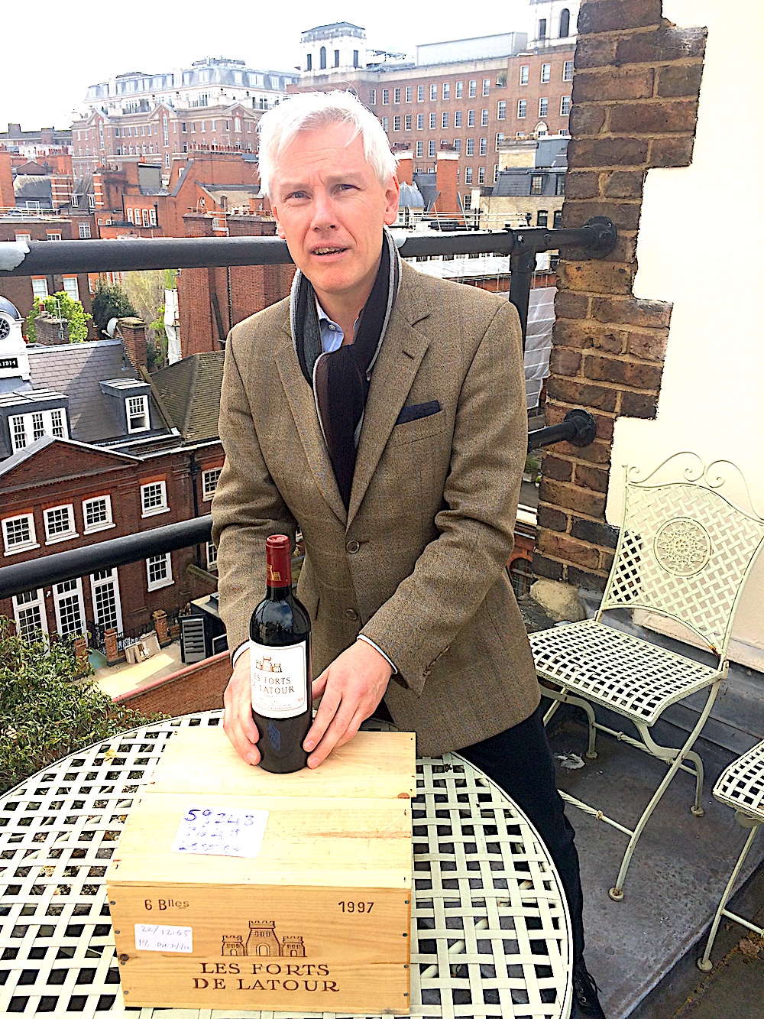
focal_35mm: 29
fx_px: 853
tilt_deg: -19.8
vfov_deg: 61.7
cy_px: 510
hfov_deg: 48.2
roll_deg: +1.0
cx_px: 382
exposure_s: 1/651
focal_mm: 4.15
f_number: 2.2
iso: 32
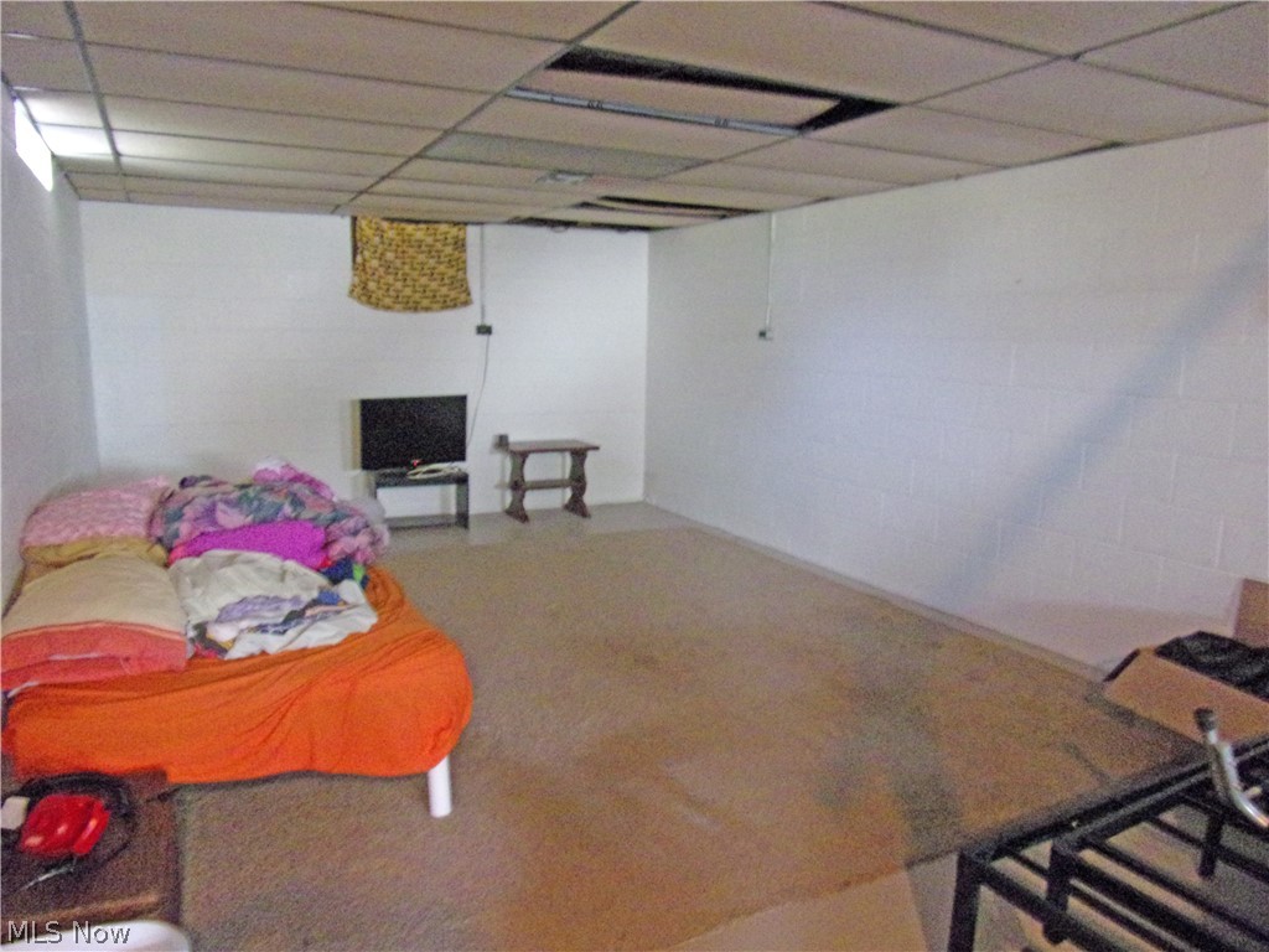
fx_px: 880
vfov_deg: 56.8
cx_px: 634
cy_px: 476
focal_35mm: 24
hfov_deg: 71.6
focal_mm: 4.3
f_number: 3.3
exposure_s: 1/11
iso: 800
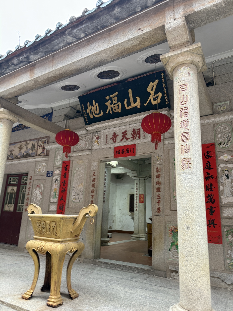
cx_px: 116
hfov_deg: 56.8
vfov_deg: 71.6
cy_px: 156
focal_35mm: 24
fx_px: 215
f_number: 1.78
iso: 160
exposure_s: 1/50
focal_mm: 6.76
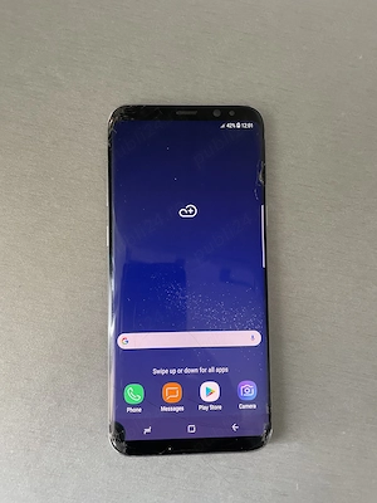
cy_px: 252
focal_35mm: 26
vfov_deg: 67.3
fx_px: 378
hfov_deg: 53.1
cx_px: 188
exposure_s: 1/60
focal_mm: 4.2
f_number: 1.6
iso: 250
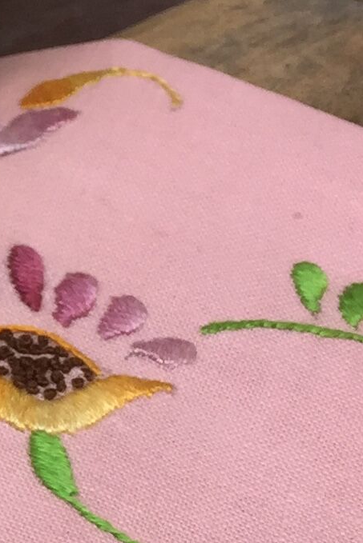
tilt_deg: -33.5
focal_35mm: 145
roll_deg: +1.3
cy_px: 102
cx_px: -591
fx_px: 2192
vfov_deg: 14.1
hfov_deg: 8.4
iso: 40
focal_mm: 4.15
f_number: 2.2
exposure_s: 1/50
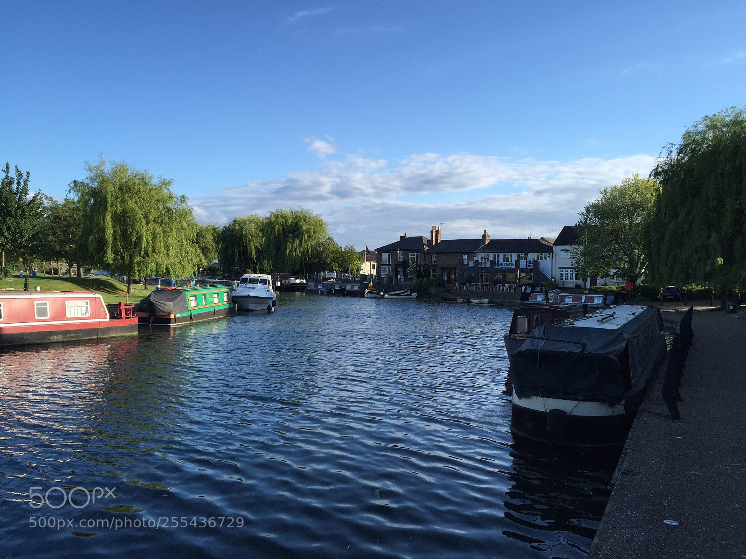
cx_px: 373
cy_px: 280
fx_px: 625
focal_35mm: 29
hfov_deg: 61.7
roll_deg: -1.5
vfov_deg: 48.2
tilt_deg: +0.1
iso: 32
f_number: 2.2
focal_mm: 4.15
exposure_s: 1/1014
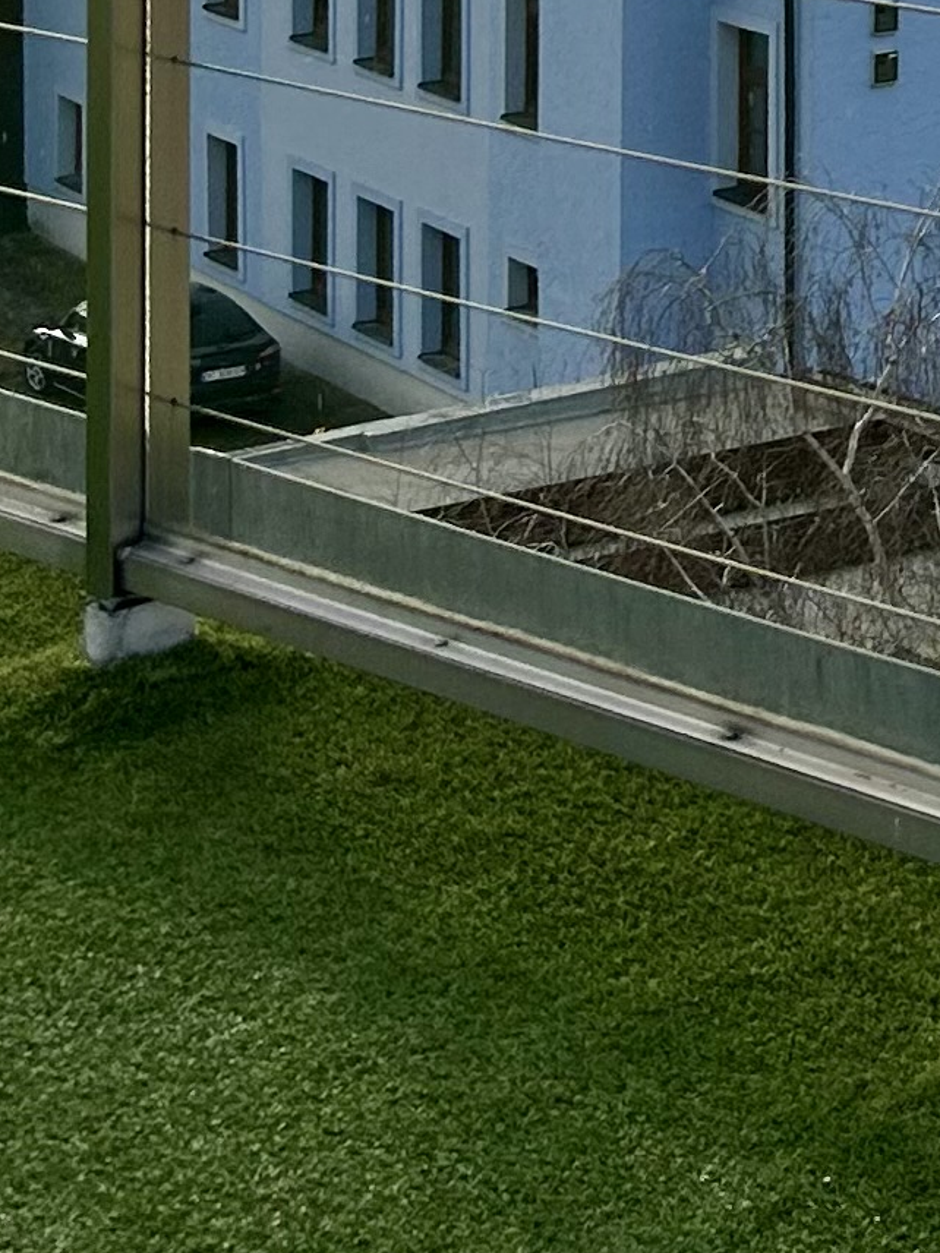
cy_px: -755
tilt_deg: -0.1
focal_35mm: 119
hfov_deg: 11.3
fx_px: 4309
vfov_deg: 15.1
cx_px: 1837
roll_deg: +0.0
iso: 50
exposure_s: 1/3704
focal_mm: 5.7
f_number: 1.5
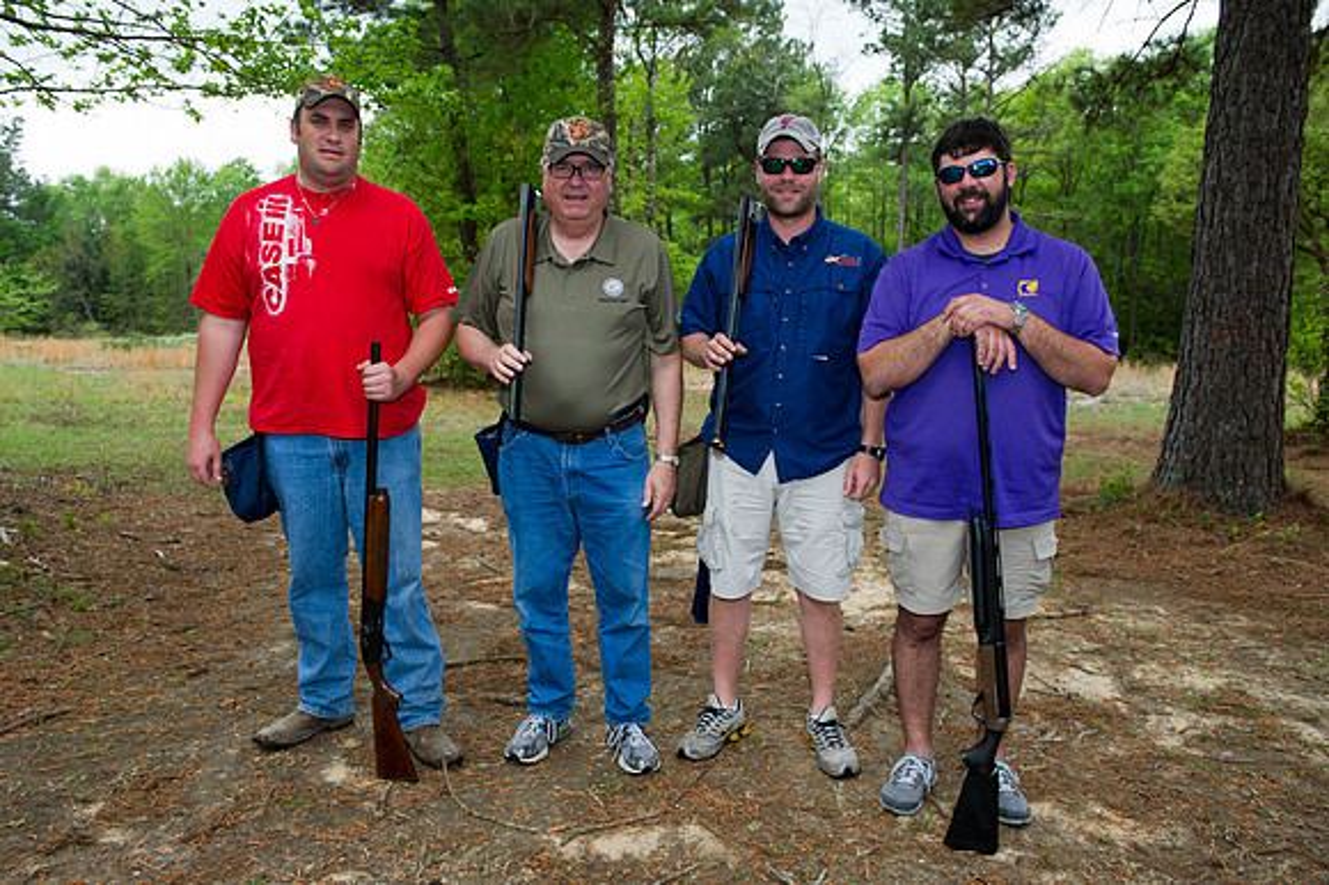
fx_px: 959
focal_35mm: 26
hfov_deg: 69.4
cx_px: 664
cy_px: 442
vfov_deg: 49.5
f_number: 7.1
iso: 400
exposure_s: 1/200
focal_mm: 26
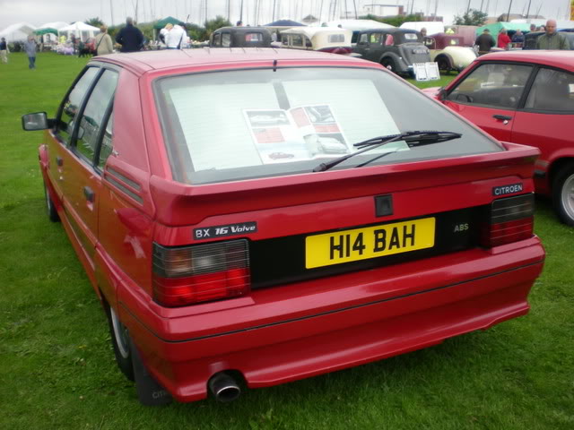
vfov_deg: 37.7
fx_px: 630
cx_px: 287
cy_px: 215
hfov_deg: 49.0
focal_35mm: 38
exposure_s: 1/222
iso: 50
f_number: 3.1
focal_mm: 6.3
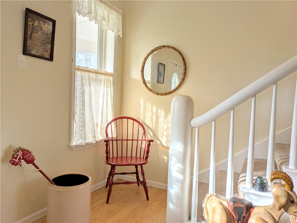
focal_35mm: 25
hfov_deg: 69.4
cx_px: 148
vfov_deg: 54.9
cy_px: 112
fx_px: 215
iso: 39
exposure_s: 1/199
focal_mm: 5.43
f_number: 1.89
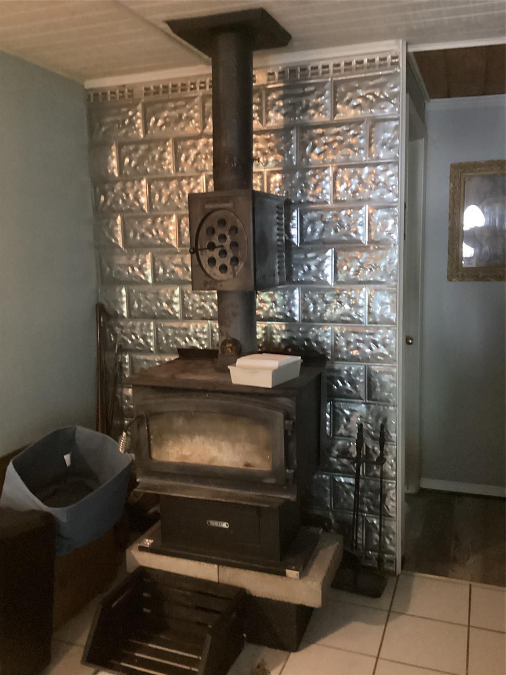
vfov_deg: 58.4
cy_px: 338
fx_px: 604
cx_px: 253
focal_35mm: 31
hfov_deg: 45.4
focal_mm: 3.3
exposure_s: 1/20
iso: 640
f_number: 2.4
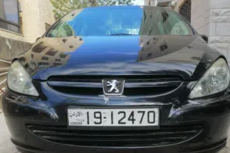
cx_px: 117
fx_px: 262
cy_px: 103
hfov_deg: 47.4
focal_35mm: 41
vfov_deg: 32.3
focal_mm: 5.3
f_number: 1.8
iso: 50
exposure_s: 1/358
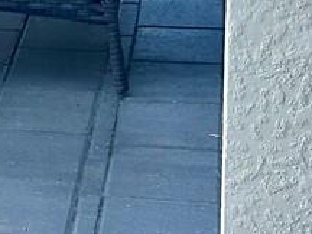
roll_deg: +0.9
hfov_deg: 8.3
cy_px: -116
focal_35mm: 228
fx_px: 2055
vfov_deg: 6.4
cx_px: -316
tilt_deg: -10.0
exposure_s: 1/549
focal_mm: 6.86
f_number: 1.78
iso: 64
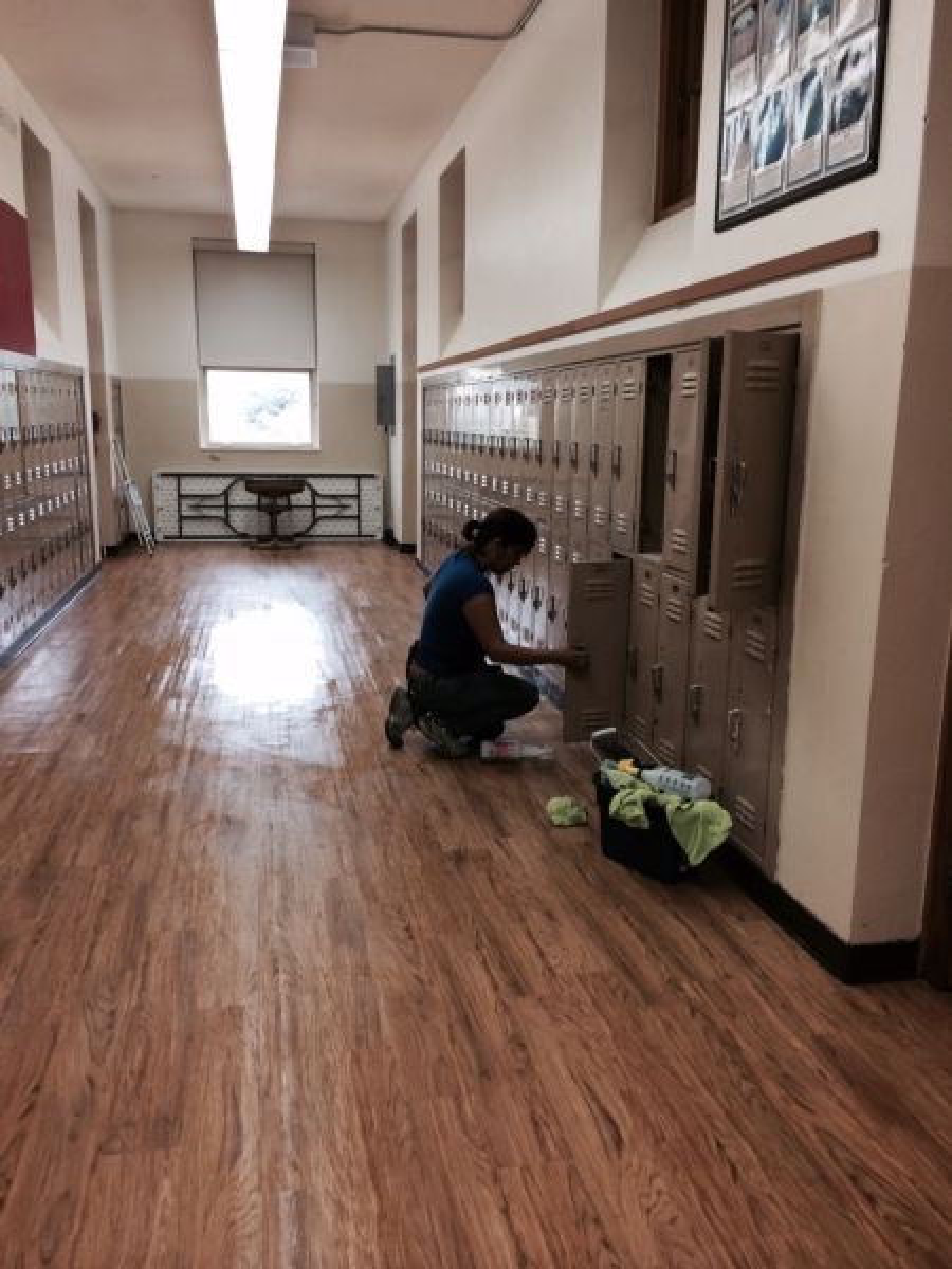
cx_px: 476
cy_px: 634
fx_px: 1100
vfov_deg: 60.0
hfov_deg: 46.8
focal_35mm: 30
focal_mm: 4.12
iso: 40
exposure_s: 1/30
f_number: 2.2
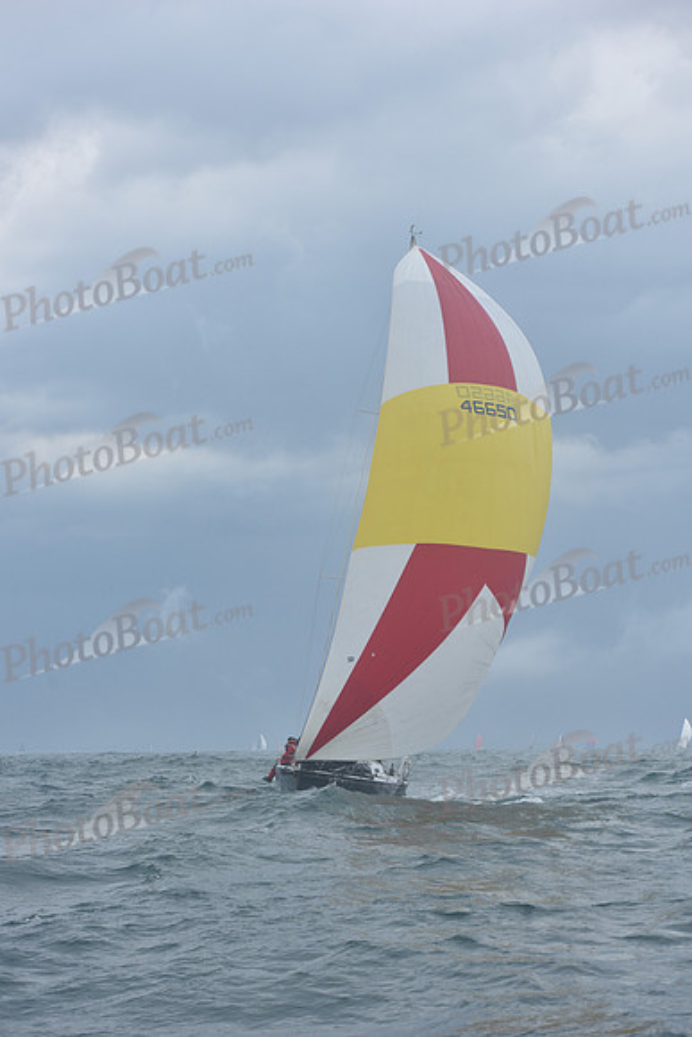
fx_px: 2478
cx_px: 346
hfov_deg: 15.9
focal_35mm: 86
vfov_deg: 23.6
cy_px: 518
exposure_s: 1/800
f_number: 6.3
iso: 320
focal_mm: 86
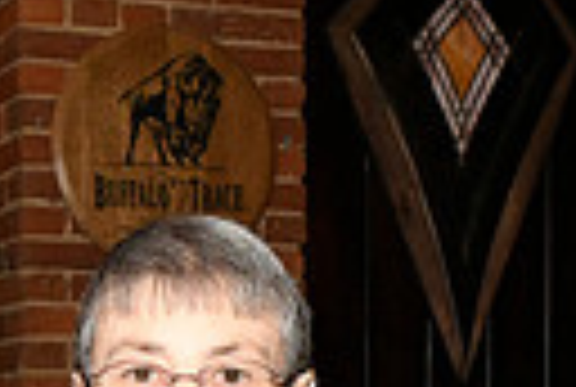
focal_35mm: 140
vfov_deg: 9.3
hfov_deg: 14.5
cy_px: 754
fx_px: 2245
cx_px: 72
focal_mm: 31
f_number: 11
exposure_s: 1/60
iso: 6400
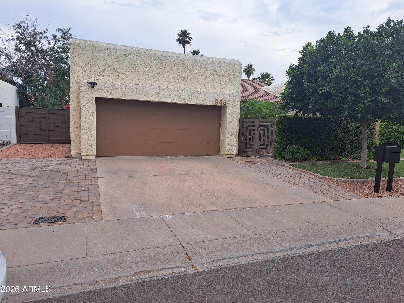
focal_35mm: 24
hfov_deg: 71.6
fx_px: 280
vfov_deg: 56.8
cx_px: 202
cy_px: 152
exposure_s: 1/568
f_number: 1.8
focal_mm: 5.23
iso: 50
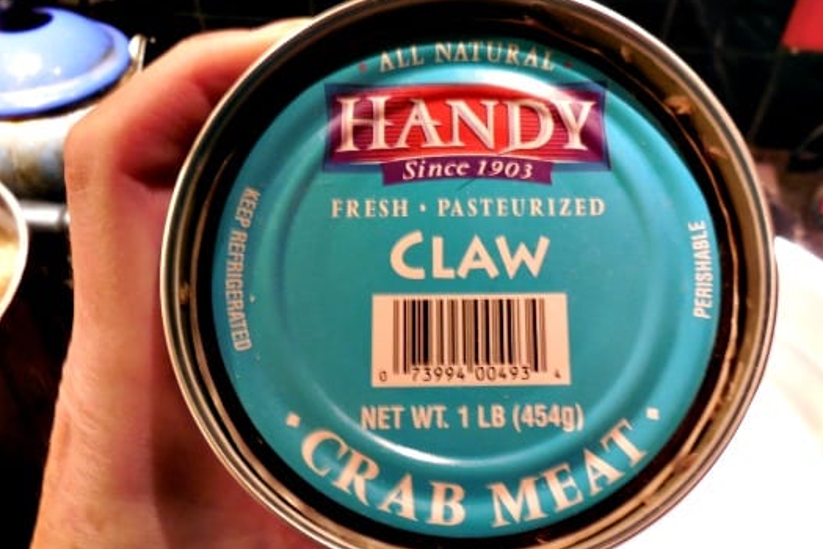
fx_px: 663
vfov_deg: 44.9
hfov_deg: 63.5
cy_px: 260
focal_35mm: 29
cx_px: 457
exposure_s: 1/10
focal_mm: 4.5
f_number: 3.1
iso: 400
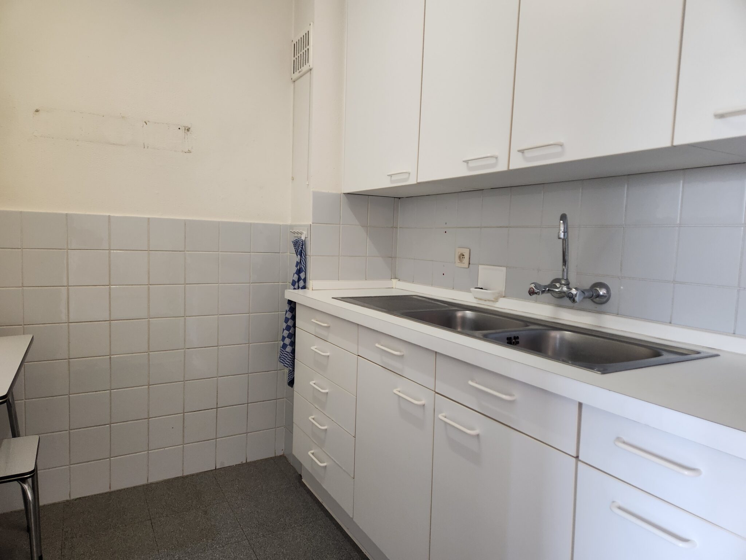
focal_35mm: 23
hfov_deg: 73.9
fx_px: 496
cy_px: 280
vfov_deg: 58.9
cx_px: 373
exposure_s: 1/100
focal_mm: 5.4
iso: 160
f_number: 1.8
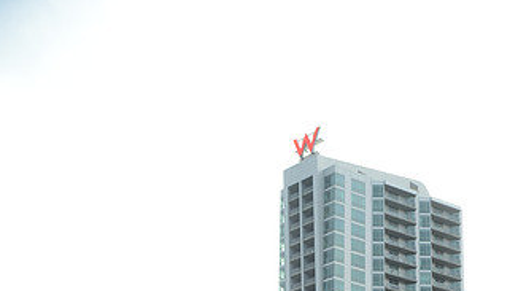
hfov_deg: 37.2
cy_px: 442
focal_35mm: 56
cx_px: 279
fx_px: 769
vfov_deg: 18.8
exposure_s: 1/250
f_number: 5.6
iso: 250
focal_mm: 30
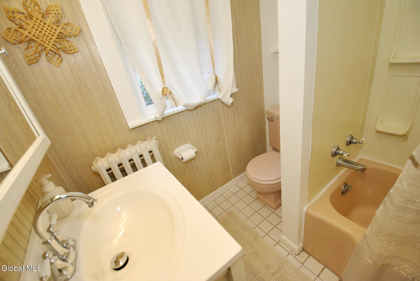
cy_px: 140
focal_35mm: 15
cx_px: 210
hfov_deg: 100.3
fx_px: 175
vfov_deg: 77.5
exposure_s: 1/200
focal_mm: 10
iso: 800
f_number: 3.5
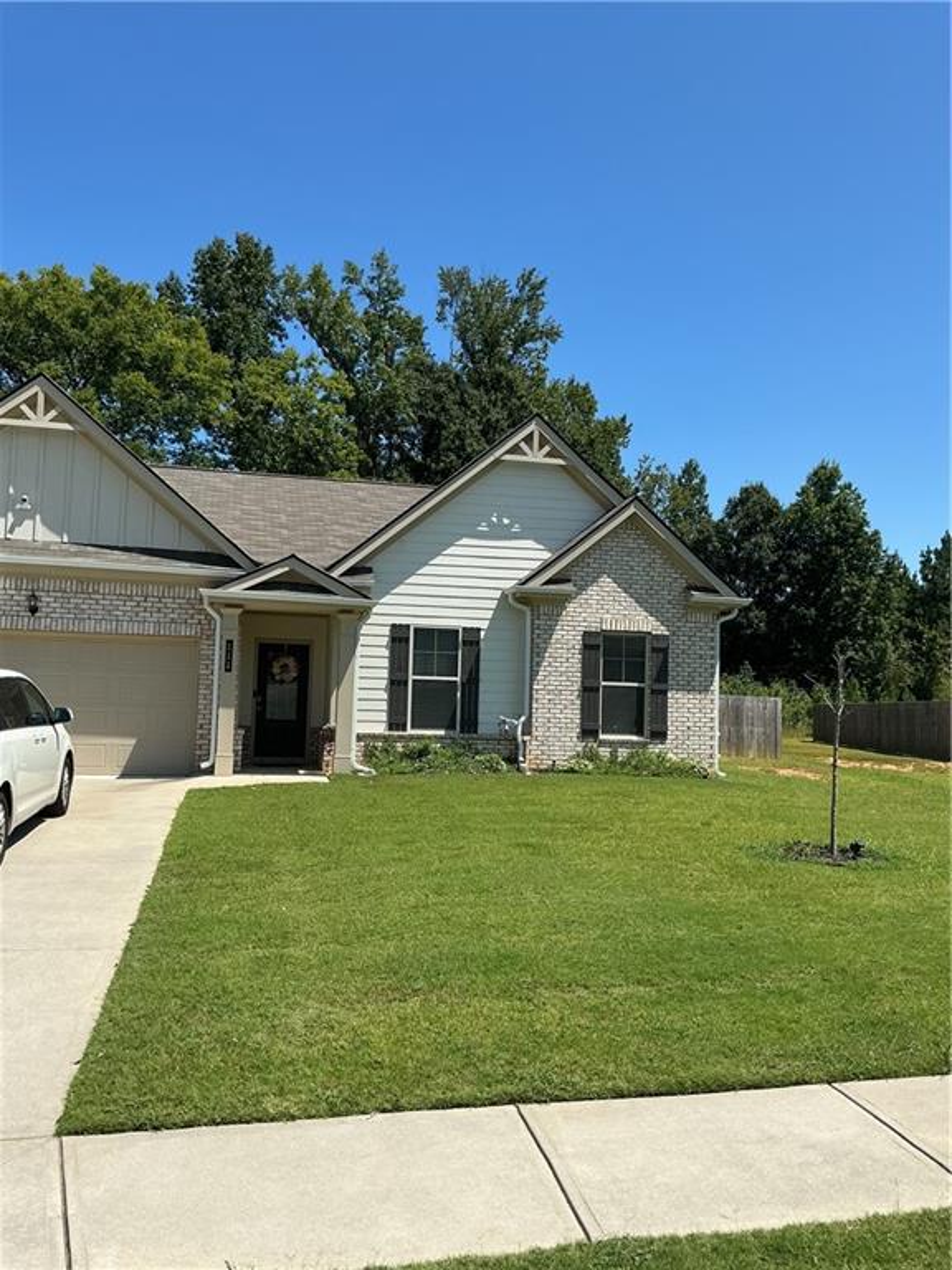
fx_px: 1063
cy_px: 635
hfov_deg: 48.2
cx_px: 476
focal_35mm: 29
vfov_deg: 61.7
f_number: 1.8
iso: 25
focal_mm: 3
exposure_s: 1/1848
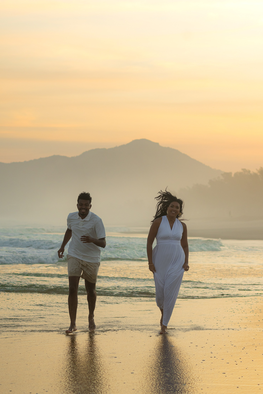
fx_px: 1397
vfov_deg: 16.1
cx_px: 132
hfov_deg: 10.8
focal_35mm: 128
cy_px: 197
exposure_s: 1/250
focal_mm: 85
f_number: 4.5
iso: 250
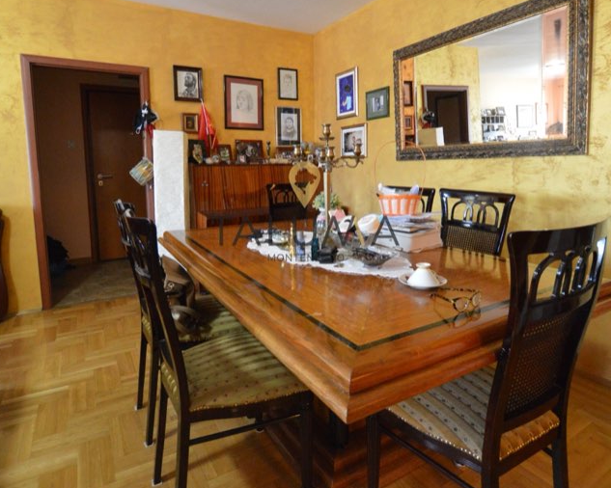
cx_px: 304
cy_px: 212
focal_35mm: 20
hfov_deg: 80.4
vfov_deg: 67.8
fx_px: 362
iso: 3200
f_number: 3.5
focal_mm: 10
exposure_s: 1/40
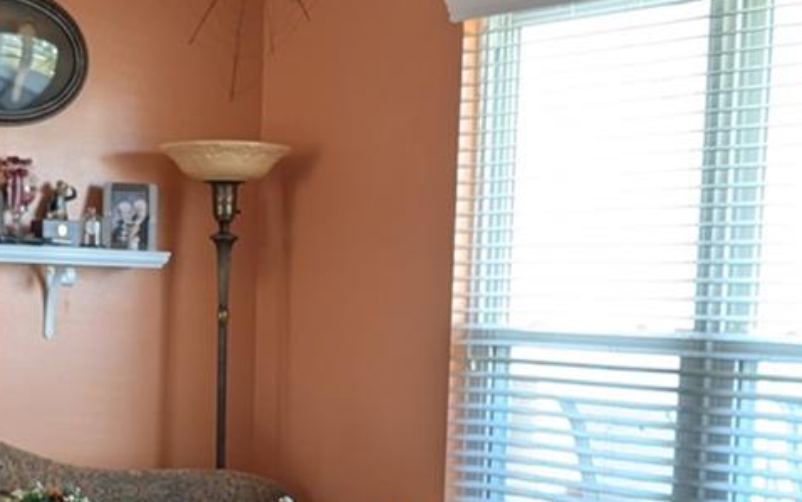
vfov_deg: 15.1
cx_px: 227
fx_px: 1858
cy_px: 505
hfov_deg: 24.2
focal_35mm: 85
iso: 38
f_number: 1.68
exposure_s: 1/23.8
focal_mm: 6.9
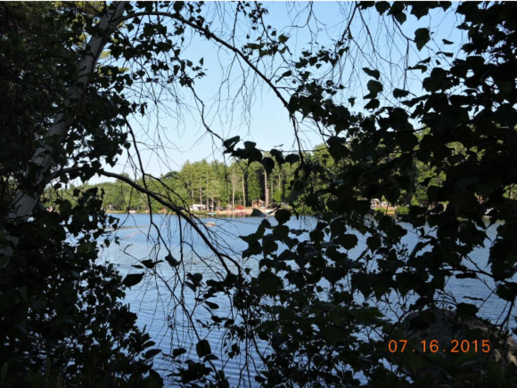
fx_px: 672
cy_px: 194
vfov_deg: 32.2
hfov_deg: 42.1
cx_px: 258
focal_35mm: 45
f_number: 4
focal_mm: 8.1
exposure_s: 1/400
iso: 100
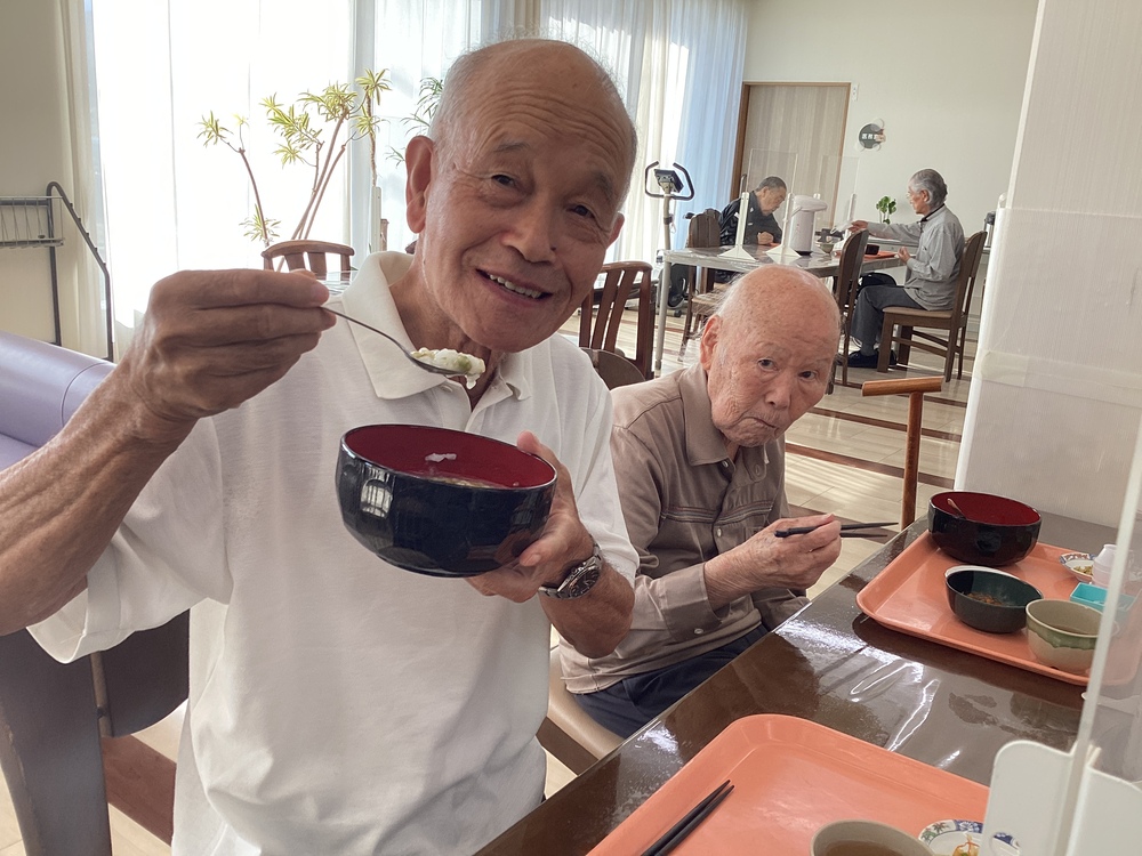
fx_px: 1023
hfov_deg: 58.4
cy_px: 428
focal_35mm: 31
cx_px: 571
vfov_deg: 45.4
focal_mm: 3.3
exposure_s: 1/120
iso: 40
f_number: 2.4
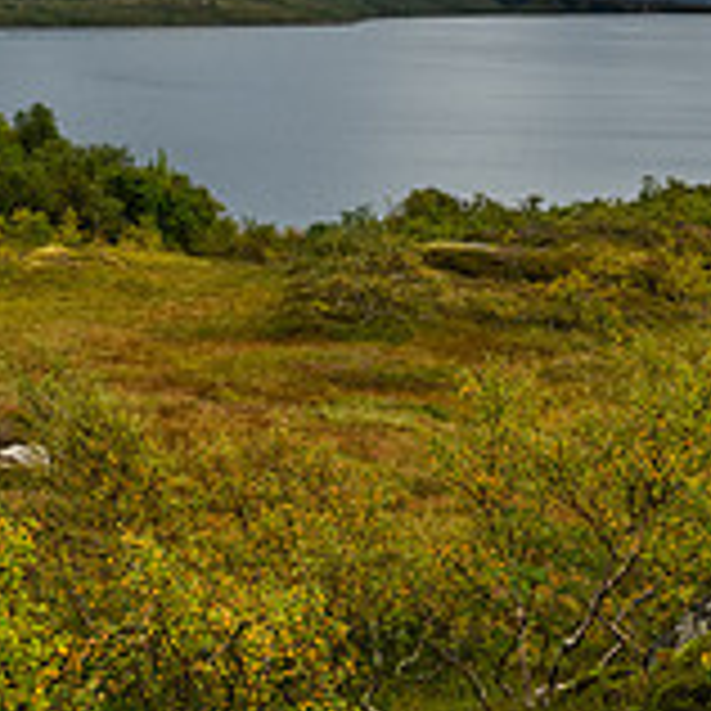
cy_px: 155
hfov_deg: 22.0
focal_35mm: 78
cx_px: 171
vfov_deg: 21.9
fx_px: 1813
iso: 200
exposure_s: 1/125
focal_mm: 25
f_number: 10
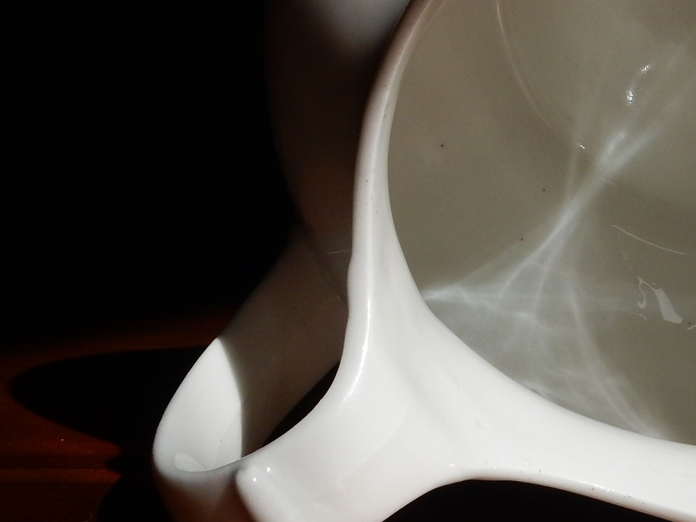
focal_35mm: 110
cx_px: 667
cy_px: 145
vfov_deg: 13.4
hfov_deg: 17.5
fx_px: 2212
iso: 125
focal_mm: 7.6
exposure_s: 1/640
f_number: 4.2
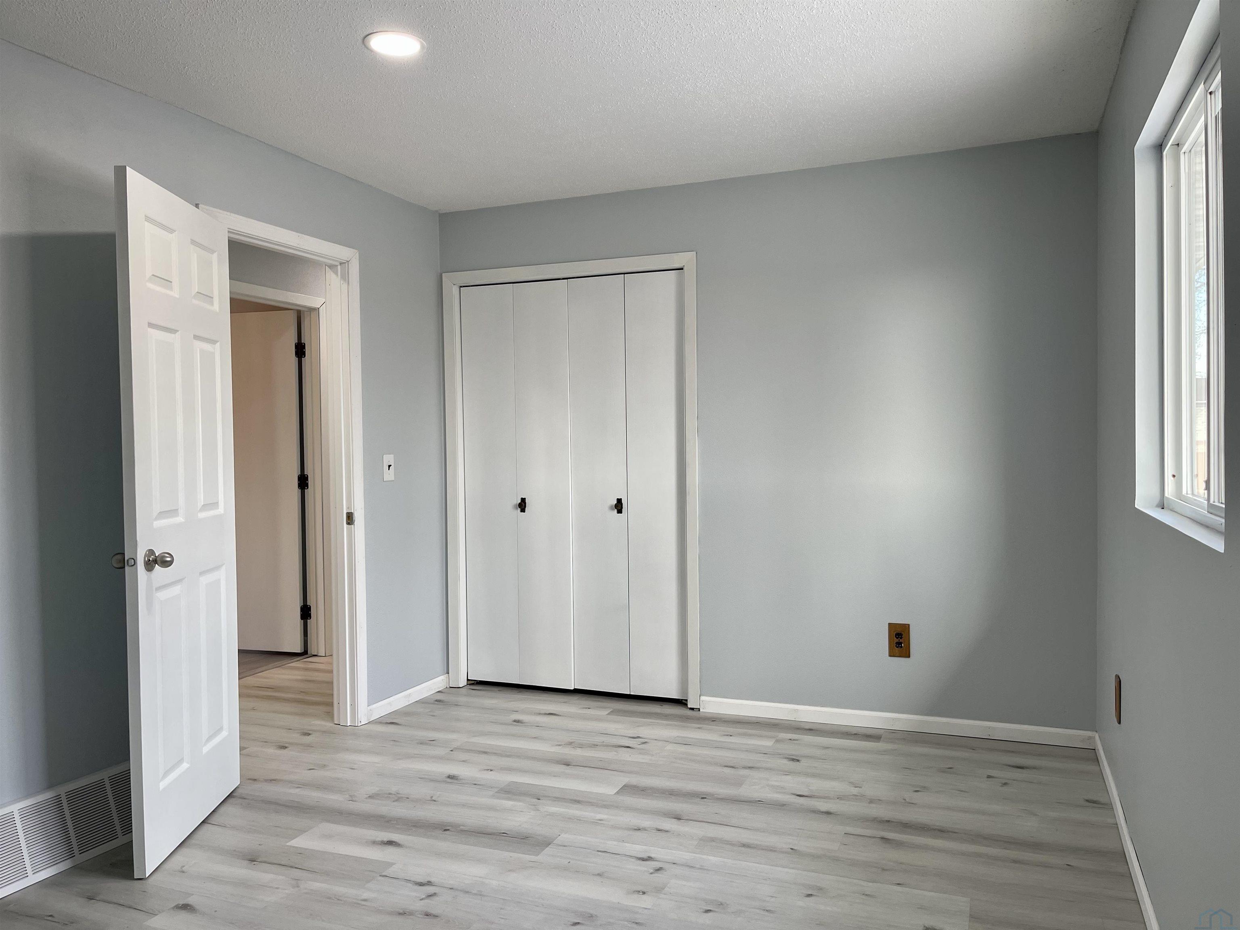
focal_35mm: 25
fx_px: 896
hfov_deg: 69.4
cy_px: 465
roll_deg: +0.2
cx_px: 620
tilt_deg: -1.6
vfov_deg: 54.9
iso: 64
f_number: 1.6
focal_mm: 5.1
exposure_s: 1/120
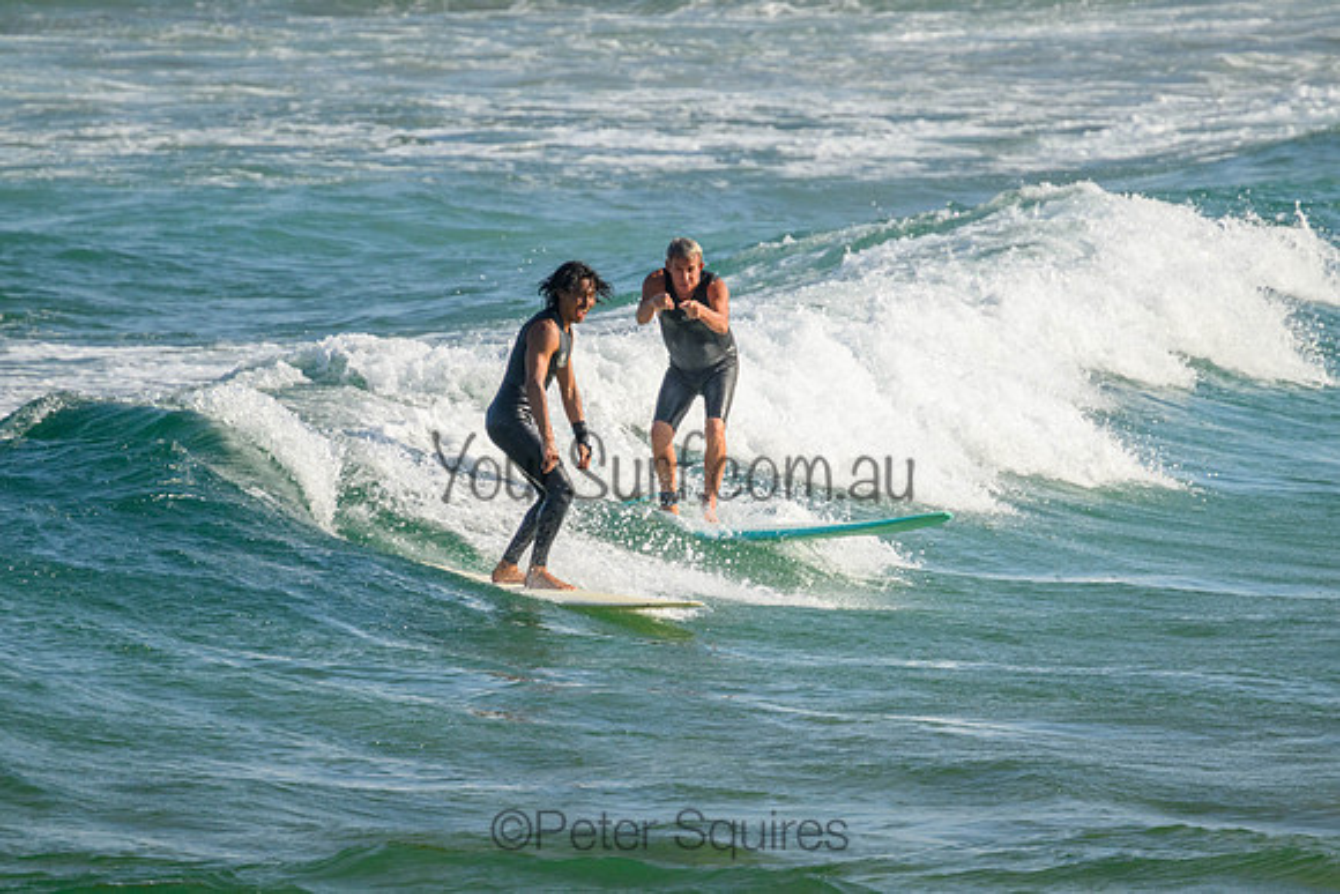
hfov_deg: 2.3
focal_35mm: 890
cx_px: 745
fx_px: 33121
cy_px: 492
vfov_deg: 1.5
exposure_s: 1/2000
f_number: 11
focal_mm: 800
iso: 900
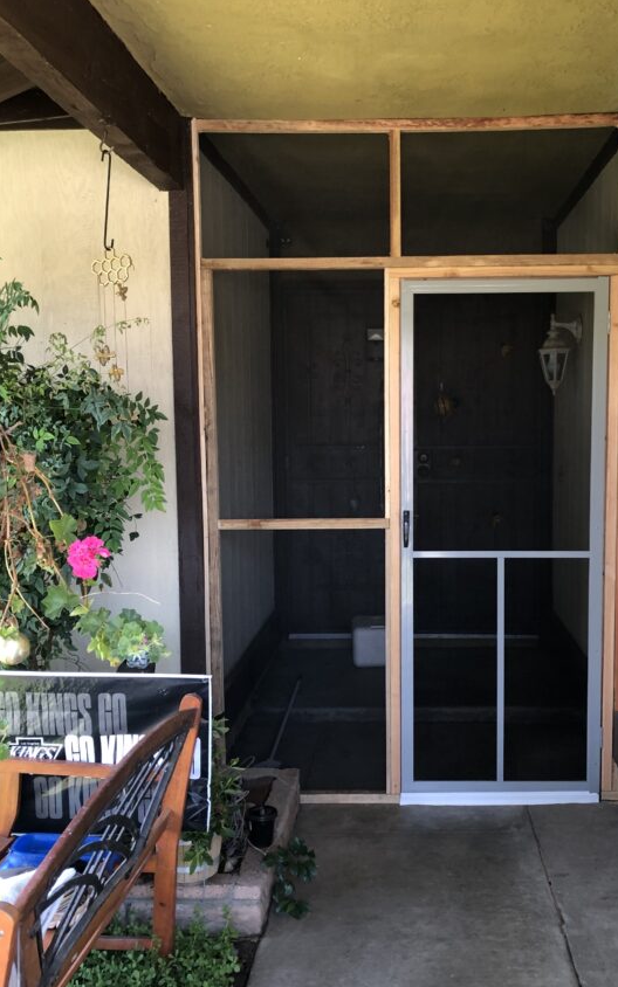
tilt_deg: -5.1
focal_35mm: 36
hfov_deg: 35.1
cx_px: 391
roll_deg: +0.6
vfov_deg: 54.0
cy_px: 501
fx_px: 969
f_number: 1.8
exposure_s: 1/30
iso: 25
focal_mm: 3.99
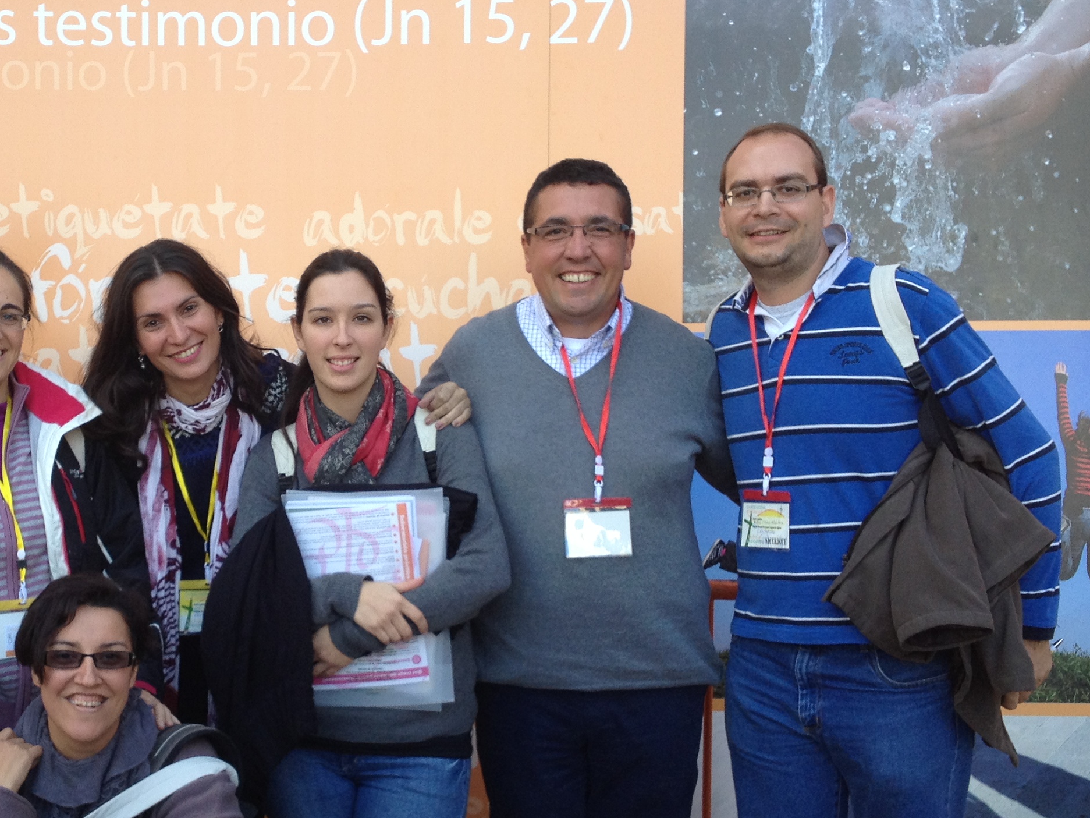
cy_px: 404
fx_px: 1921
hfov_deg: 31.3
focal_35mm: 61
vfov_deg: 24.0
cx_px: 307
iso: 50
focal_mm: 4.28
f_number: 2.4
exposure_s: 1/169
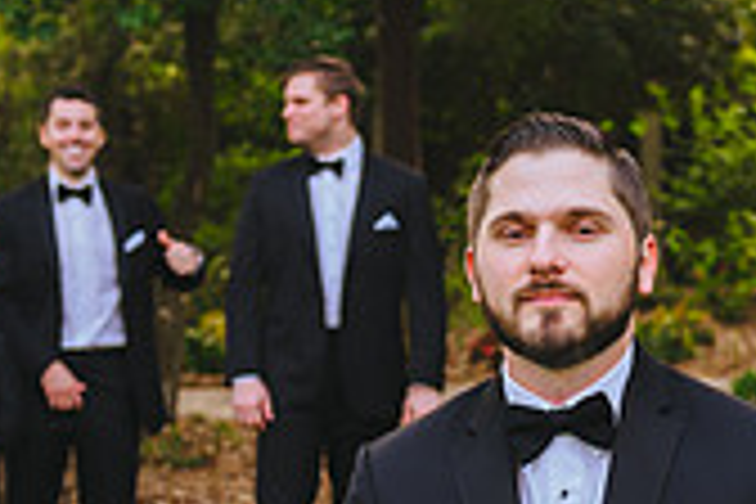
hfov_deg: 16.8
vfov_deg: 11.2
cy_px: 515
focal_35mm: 121
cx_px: 554
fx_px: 2541
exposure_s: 1/400
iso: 400
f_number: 3.5
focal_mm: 35
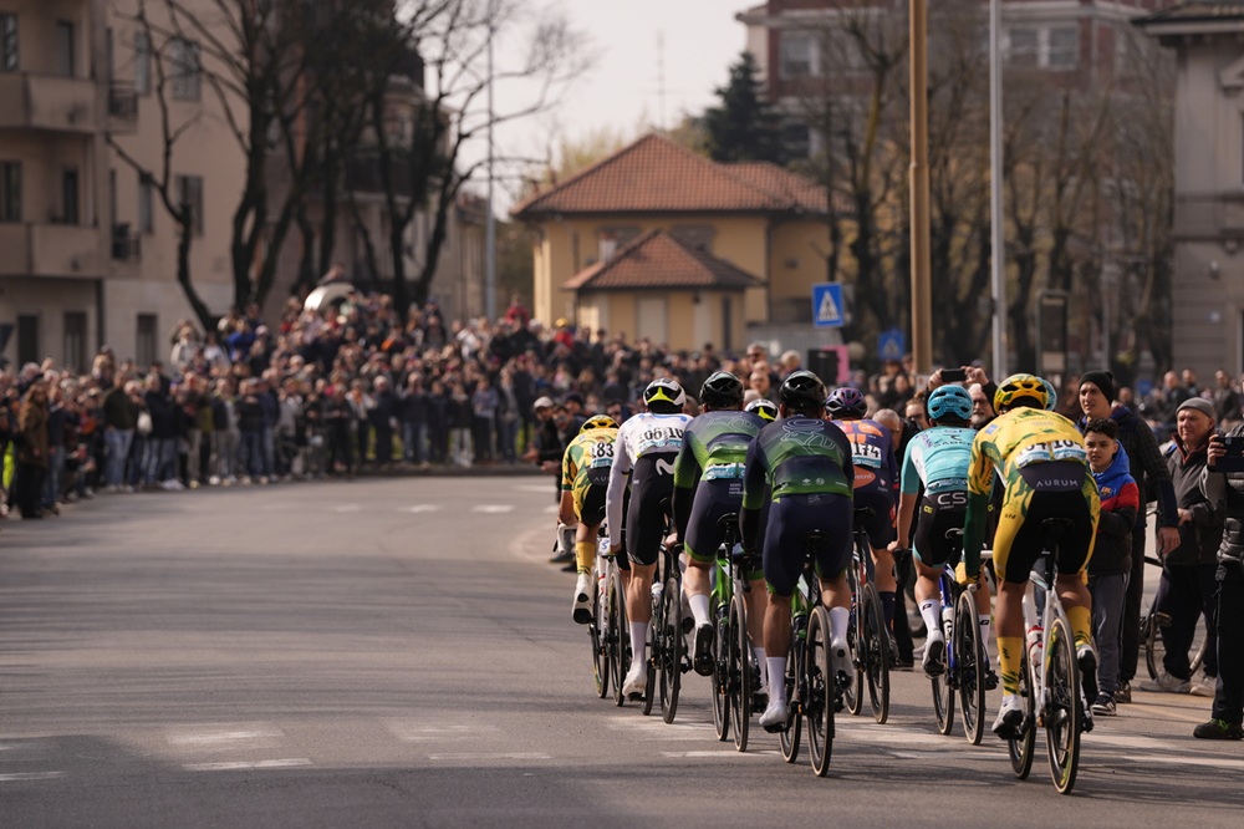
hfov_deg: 10.3
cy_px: 414
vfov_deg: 6.9
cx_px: 622
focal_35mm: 200
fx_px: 6908
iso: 320
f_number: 4.5
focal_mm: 200
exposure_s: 1/3200
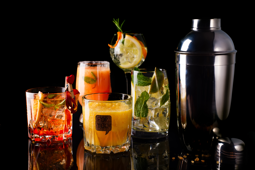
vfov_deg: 27.0
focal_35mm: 50
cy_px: 85
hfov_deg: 39.6
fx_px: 354
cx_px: 128
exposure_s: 1/100
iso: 100
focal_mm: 50
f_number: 10
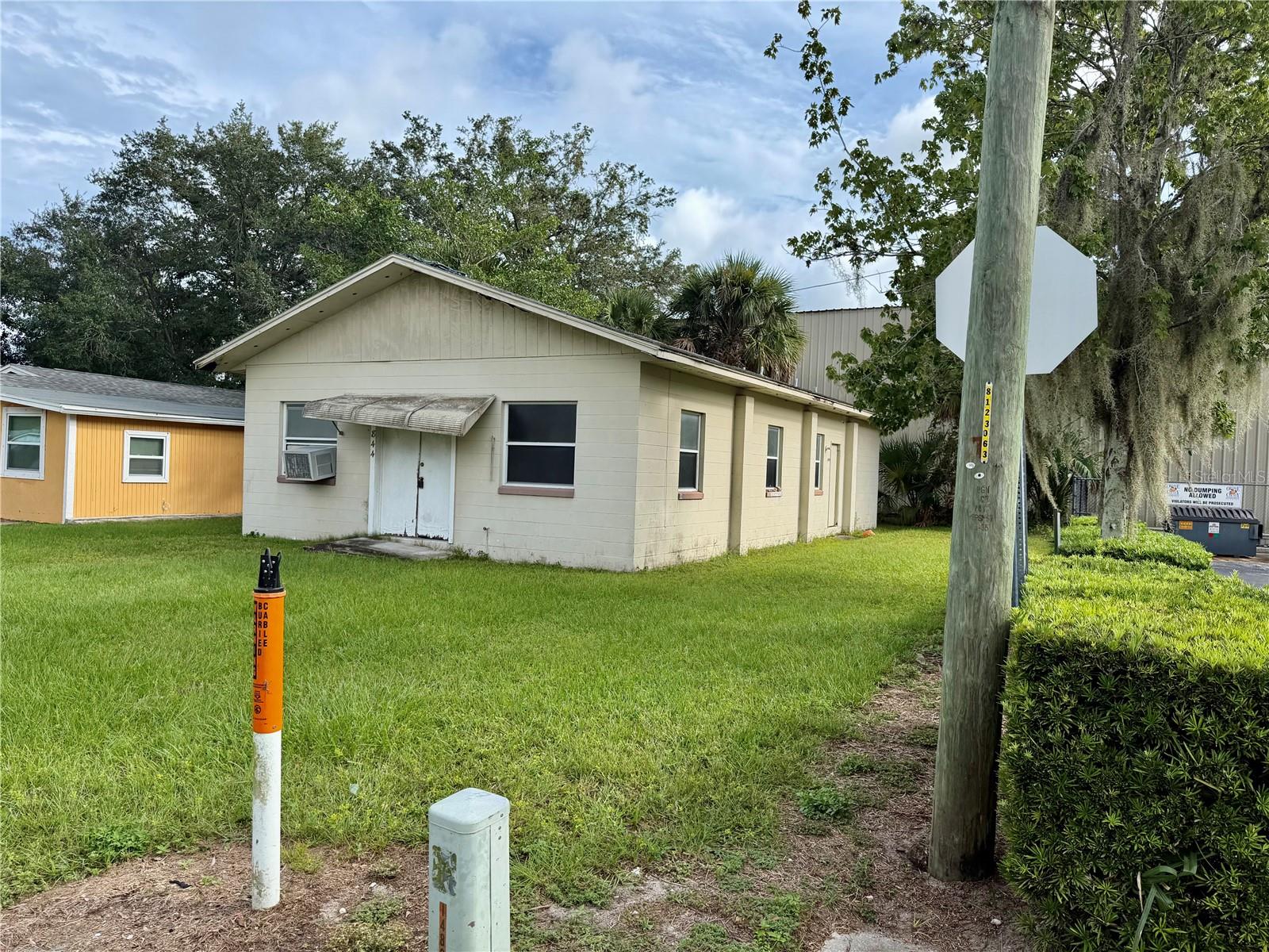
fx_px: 880
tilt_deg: -1.0
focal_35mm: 24
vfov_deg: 56.8
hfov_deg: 71.6
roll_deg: -1.9
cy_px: 476
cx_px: 634
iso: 80
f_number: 1.78
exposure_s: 1/3021
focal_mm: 6.76
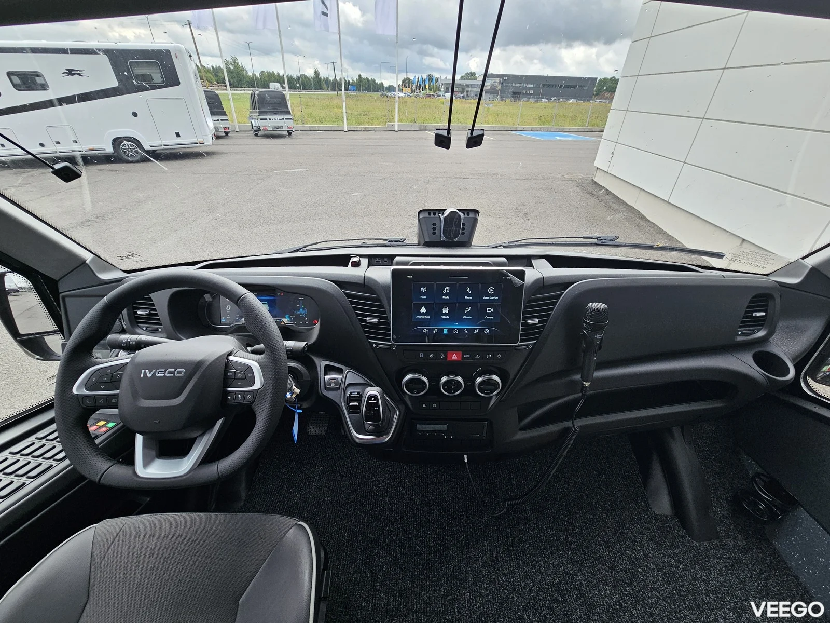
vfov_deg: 89.9
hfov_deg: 106.2
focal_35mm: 13
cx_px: 415
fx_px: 312
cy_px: 312
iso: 50
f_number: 2.2
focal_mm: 2.2
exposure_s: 1/340
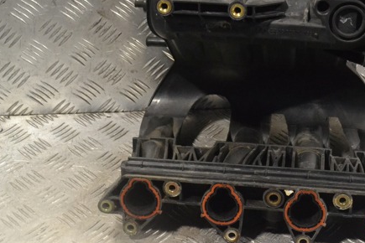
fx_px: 760
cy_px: 93
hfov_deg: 26.8
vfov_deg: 18.2
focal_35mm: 75
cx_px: 249
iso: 3200
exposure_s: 1/250
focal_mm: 34
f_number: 8
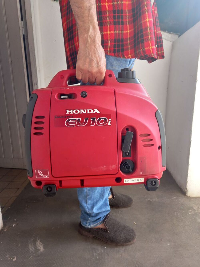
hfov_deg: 54.9
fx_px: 193
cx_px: 100
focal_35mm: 25
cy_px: 134
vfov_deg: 69.4
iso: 40
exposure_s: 1/120
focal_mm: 4.6
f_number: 2
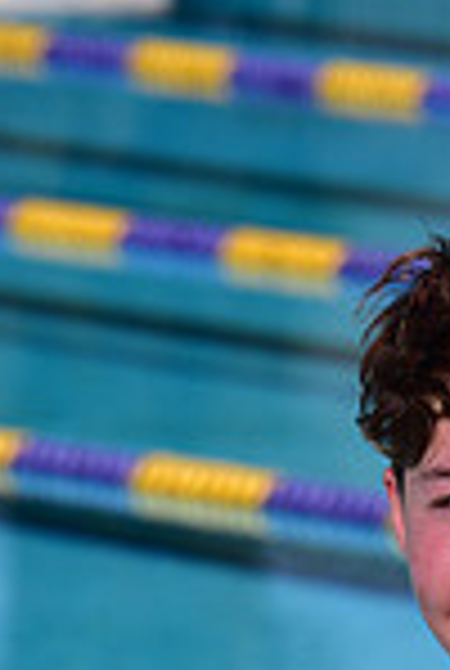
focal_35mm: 679
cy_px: 944
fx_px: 12672
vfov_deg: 3.0
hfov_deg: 2.0
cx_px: 556
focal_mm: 175
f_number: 9
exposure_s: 1/250
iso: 80
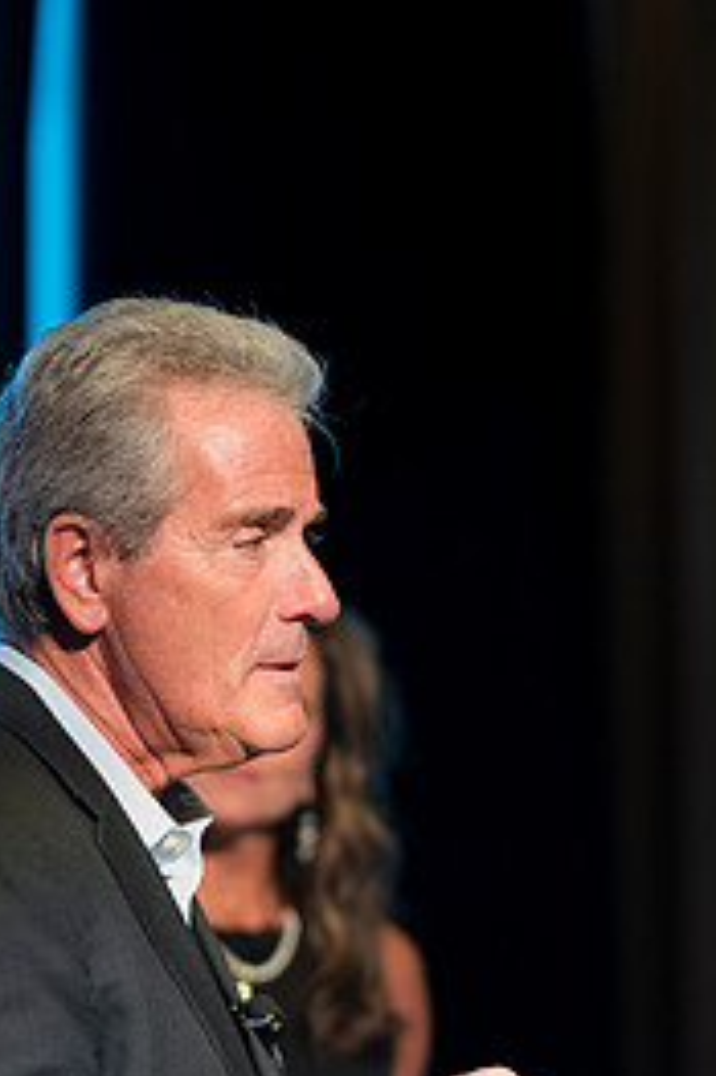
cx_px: 188
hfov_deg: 8.0
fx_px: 5108
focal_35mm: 171
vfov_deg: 12.0
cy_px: 777
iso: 1250
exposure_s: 1/125
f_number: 2.8
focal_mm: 100
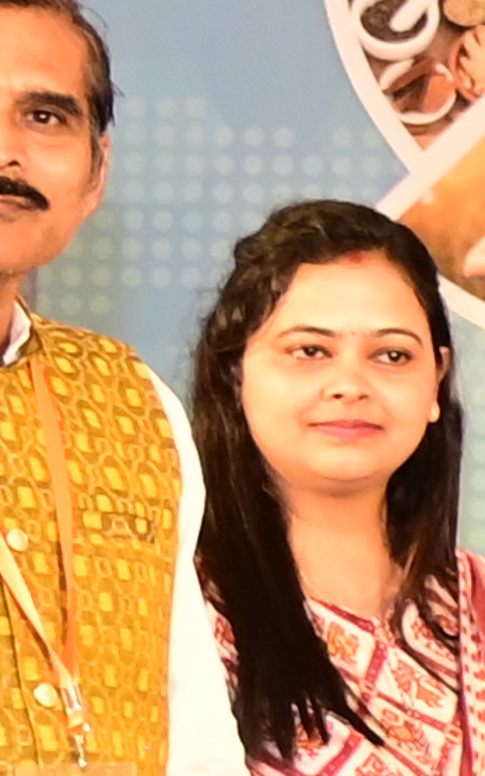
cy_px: 814
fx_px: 6575
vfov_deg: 6.7
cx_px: 3701
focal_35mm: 311
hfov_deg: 3.3
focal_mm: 28
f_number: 5.6
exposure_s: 1/160
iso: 1250
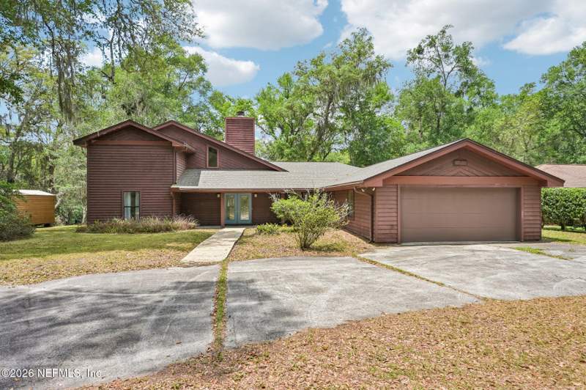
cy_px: 195
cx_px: 293
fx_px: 325
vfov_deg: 61.8
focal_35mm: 20
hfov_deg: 84.0
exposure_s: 1/180
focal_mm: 20
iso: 100
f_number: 8
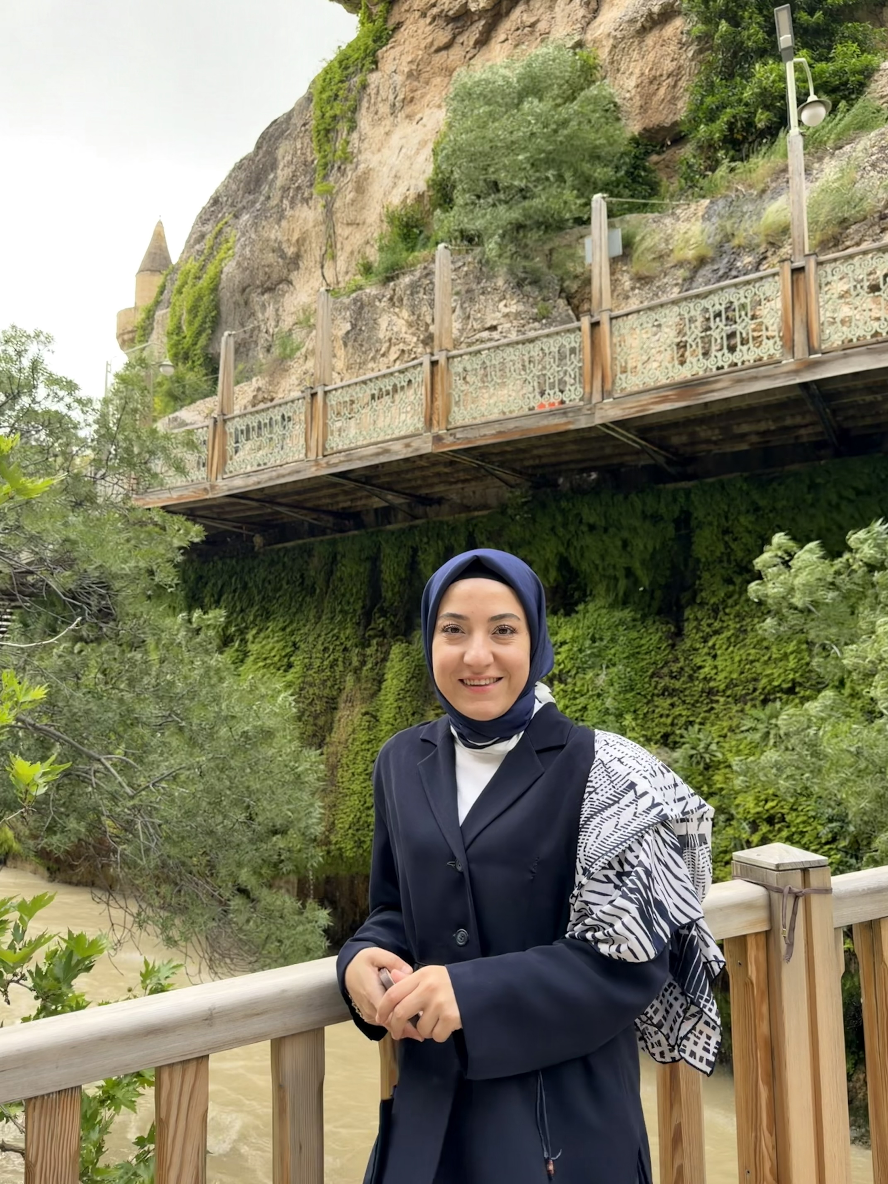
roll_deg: +0.1
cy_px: 592
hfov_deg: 56.8
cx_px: 444
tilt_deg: +5.4
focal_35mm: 24
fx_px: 821
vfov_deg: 71.6
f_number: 1.78
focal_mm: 6.76
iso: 80
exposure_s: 1/368
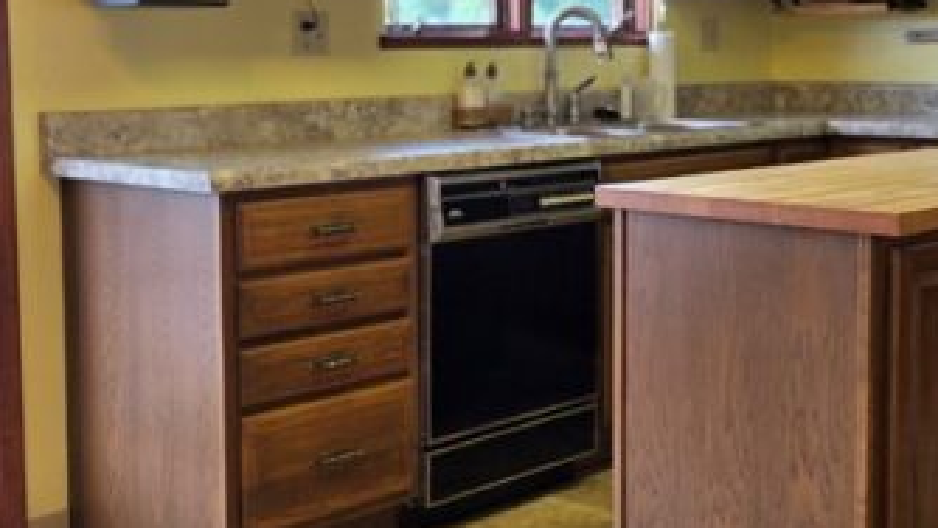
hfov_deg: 34.7
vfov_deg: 20.0
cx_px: 601
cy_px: 169
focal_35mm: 60
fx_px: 1493
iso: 64
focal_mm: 5.4
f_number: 1.8
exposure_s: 1/120
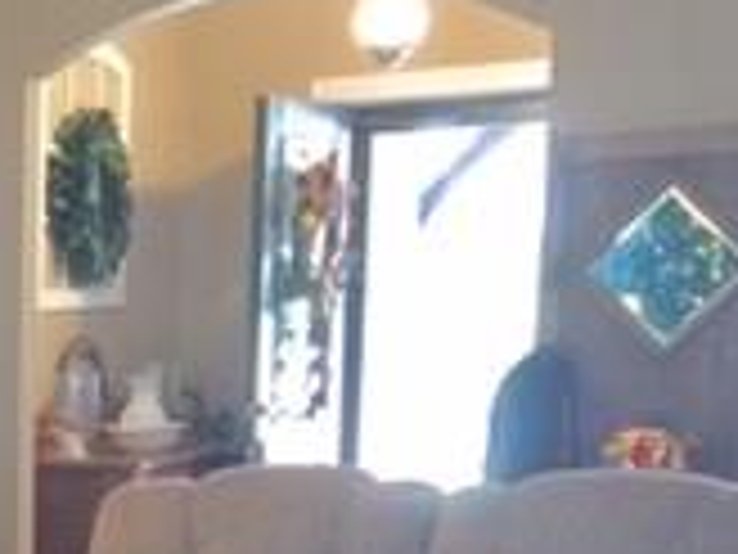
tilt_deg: -10.2
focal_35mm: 113
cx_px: -522
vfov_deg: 12.6
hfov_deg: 15.4
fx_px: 2409
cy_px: 757
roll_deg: +1.6
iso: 100
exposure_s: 1/15
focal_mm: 4.15
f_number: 2.2
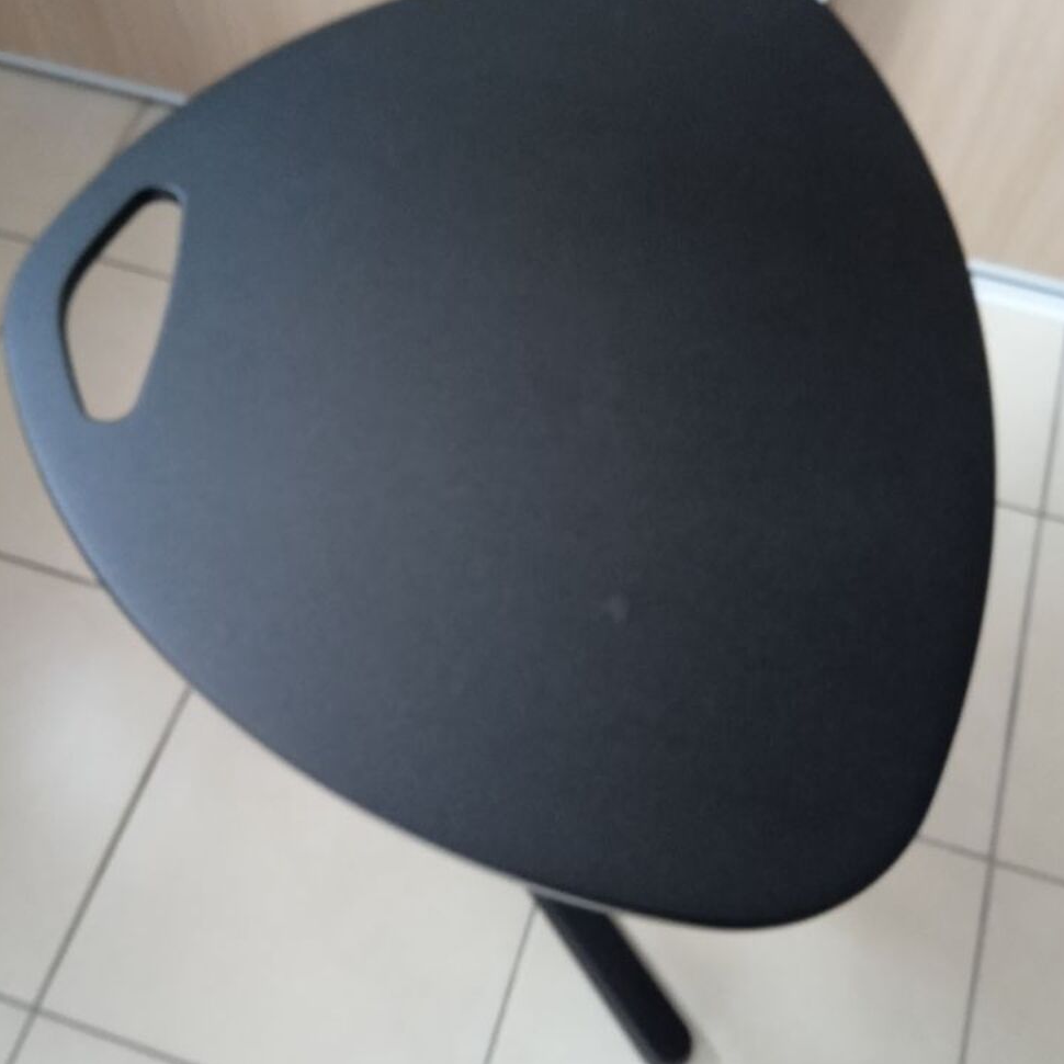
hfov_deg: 48.5
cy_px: 536
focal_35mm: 34
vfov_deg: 48.5
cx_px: 529
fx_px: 1182
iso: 1269
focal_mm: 3.43
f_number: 2.2
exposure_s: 1/14.3
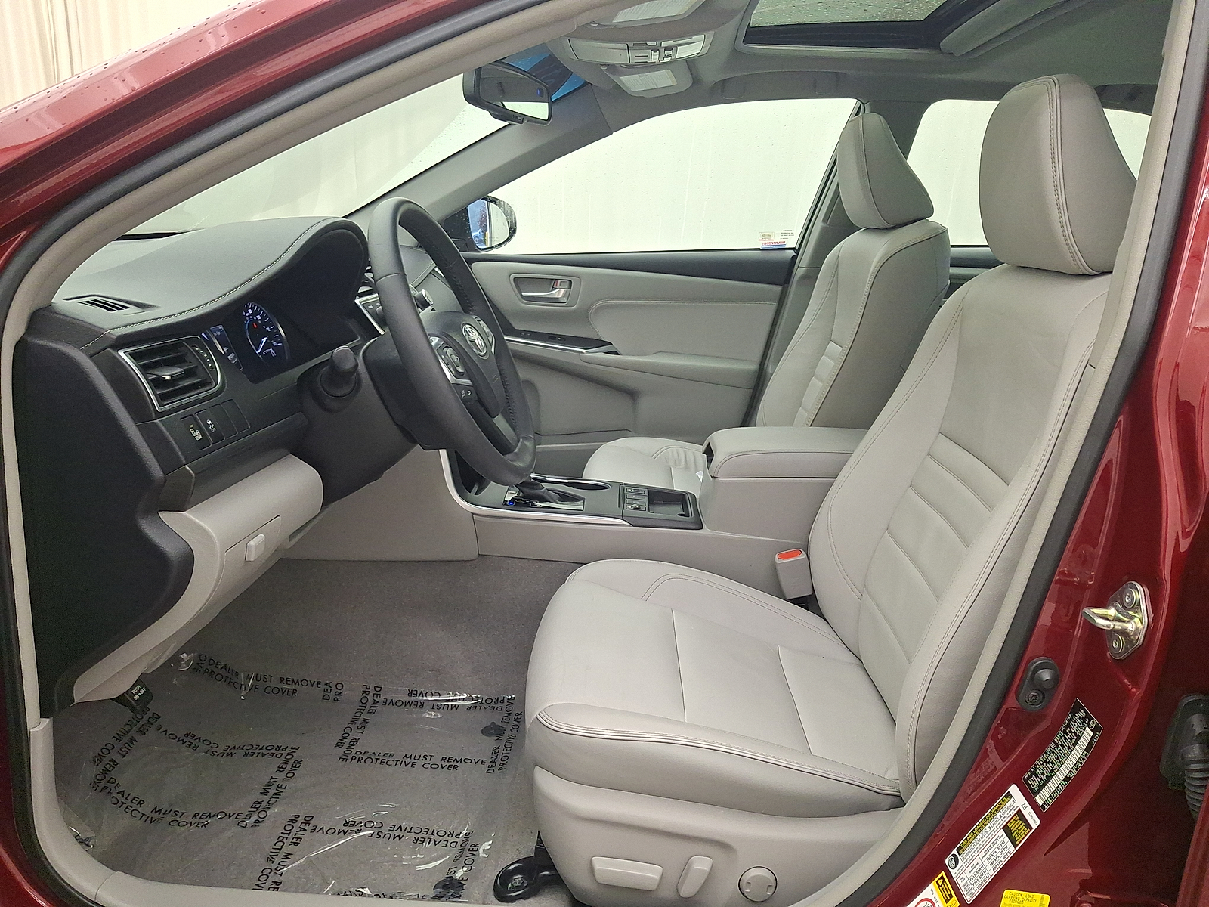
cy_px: 454
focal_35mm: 25
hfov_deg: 69.4
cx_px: 604
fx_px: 873
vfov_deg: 54.9
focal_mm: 4.69
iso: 116
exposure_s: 1/120
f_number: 1.8
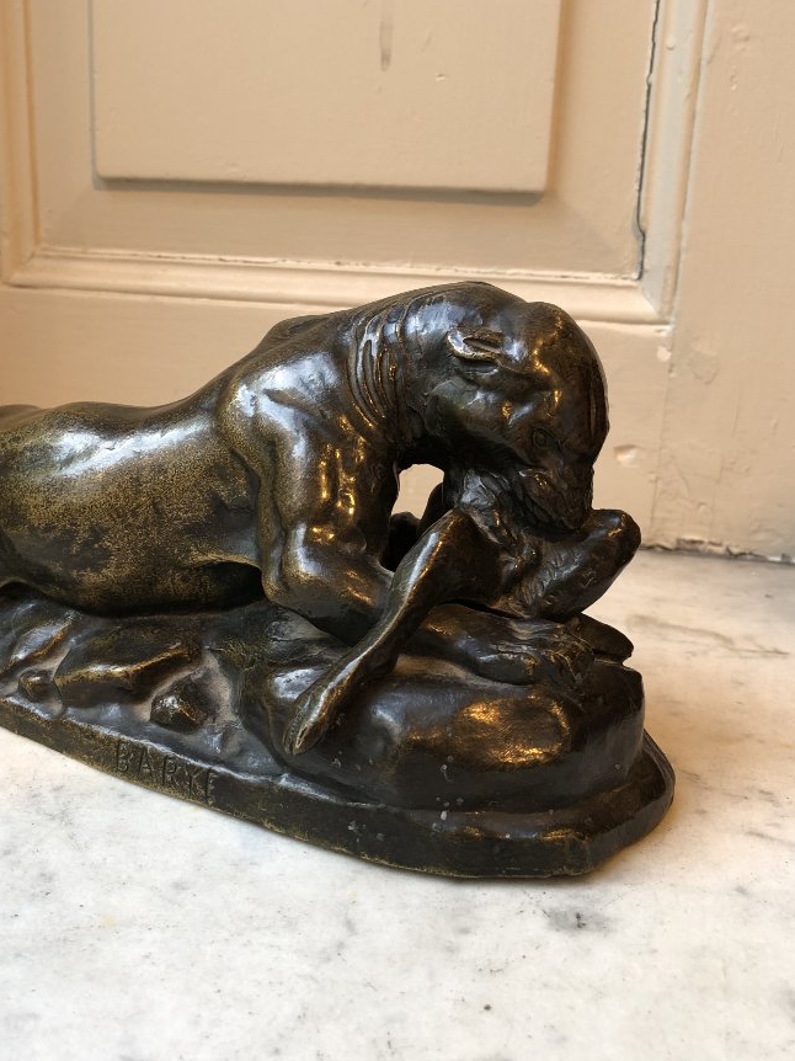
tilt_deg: -18.7
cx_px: 271
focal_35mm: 39
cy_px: 507
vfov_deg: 47.9
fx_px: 1195
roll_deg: -0.6
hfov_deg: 36.5
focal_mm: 4
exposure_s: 1/50
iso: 25
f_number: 1.8
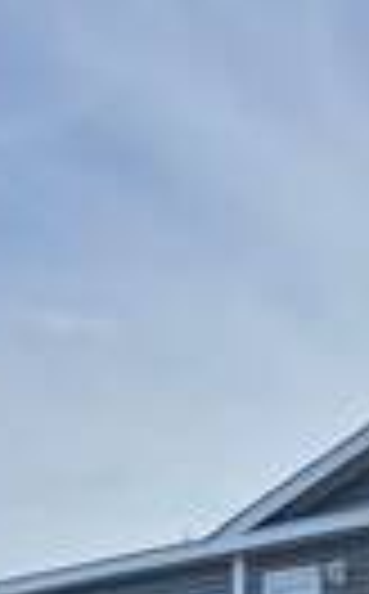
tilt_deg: +0.5
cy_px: 752
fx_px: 1729
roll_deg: +0.3
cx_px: 1017
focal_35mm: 107
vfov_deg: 18.3
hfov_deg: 9.9
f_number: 1.6
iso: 50
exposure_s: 1/3413
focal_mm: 5.96
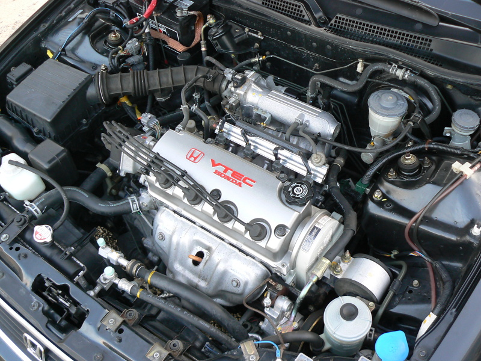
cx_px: 240
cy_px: 180
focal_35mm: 36
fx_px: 500
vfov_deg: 39.7
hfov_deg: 51.4
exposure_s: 1/25
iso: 80
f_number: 2.8
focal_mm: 6
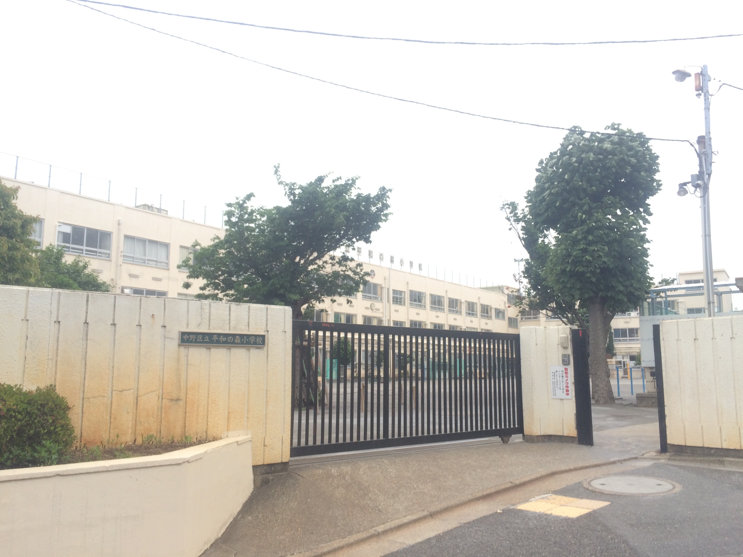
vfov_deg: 48.2
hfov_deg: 61.7
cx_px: 372
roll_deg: +1.1
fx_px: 622
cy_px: 278
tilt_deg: +8.0
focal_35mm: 29
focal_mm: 4.15
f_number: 2.2
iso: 40
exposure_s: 1/60
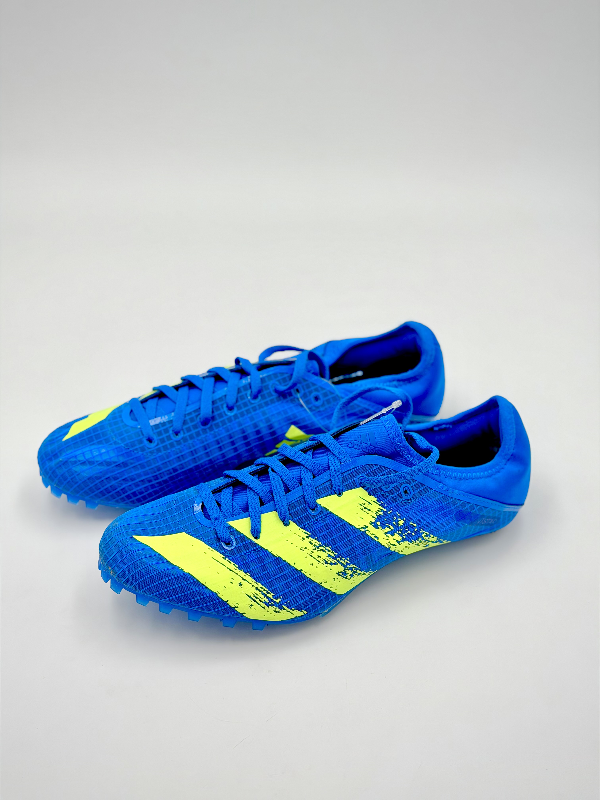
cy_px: 400
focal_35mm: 48
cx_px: 300
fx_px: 1109
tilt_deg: -40.0
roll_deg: -3.8
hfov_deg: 30.3
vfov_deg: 39.7
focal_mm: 6.76
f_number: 1.78
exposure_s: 1/373
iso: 64
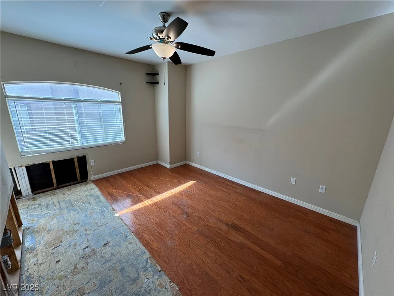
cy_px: 148
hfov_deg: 102.1
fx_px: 159
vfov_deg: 85.7
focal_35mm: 14
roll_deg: -1.8
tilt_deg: -15.0
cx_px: 197
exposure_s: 1/120
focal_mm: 2.22
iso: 64
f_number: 2.2
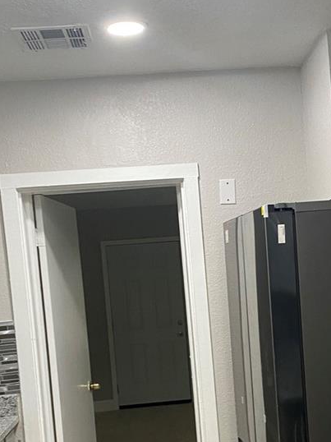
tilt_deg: -2.1
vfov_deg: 32.6
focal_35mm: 58
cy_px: 332
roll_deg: +5.5
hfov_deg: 25.1
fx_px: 740
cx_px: 223
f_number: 1.8
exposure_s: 1/60
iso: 100
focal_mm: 4.25
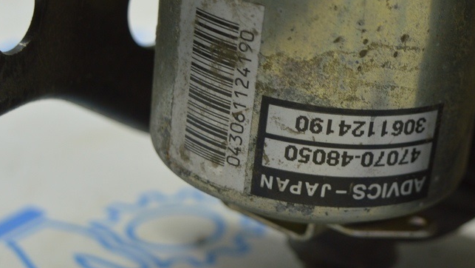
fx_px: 1260
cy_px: 163
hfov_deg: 21.3
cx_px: 315
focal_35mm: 100
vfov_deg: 12.1
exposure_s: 1/40
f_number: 5
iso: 400
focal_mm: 40
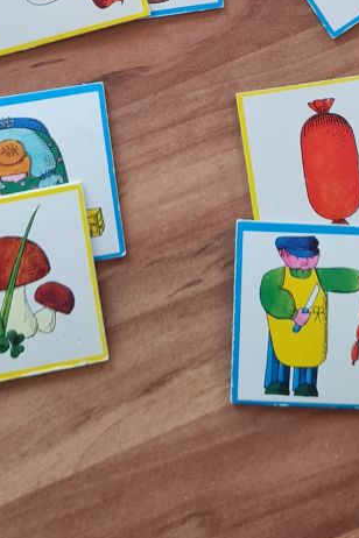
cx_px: 228
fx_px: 1167
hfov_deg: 17.5
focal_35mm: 78
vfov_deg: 23.2
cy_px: -150
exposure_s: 1/50
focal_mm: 5.4
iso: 200
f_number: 1.8
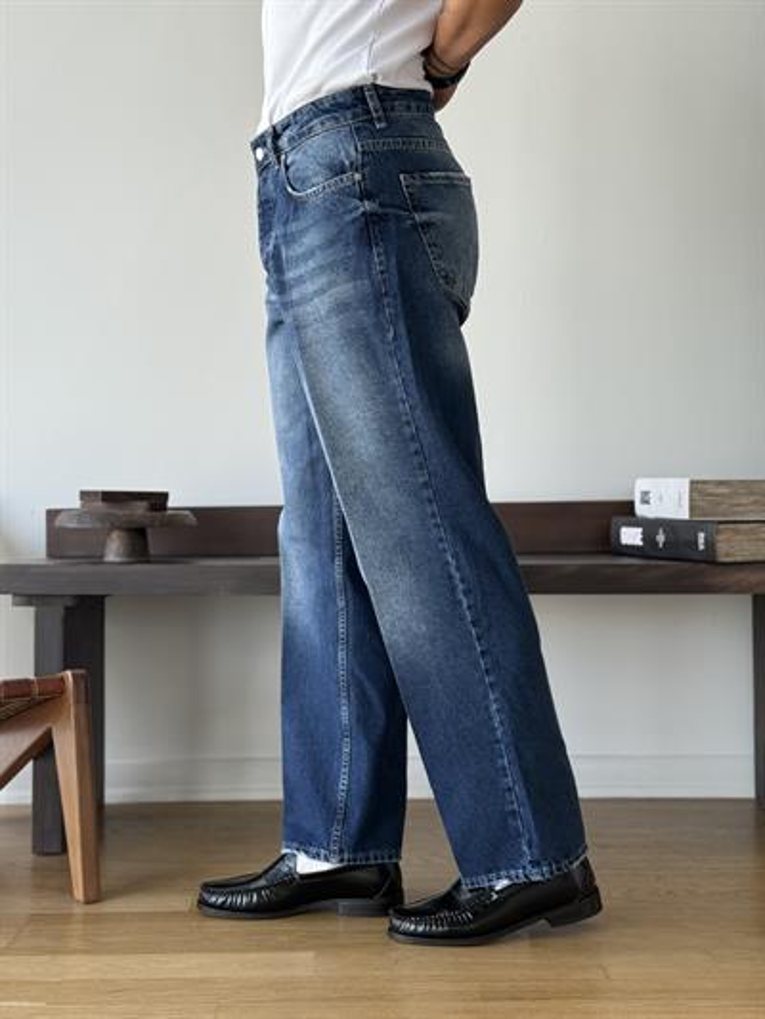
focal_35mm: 48
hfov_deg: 30.3
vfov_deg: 39.6
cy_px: 510
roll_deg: +0.2
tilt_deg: -0.8
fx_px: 1414
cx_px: 382
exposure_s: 1/258
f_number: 1.78
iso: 64
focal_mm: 6.76
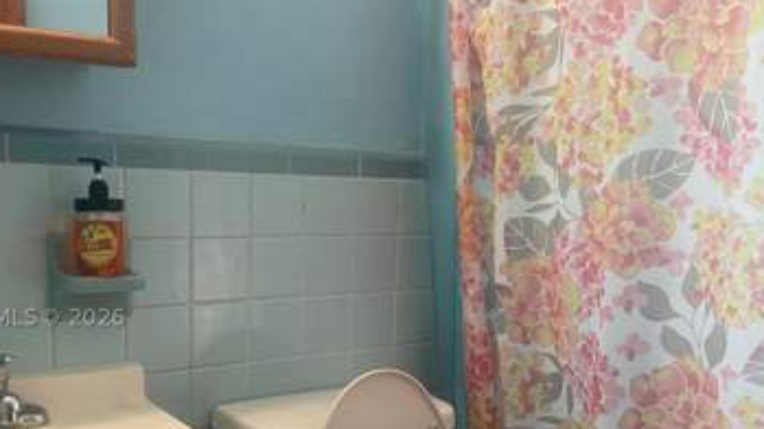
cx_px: 326
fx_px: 790
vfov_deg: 29.9
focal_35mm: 39
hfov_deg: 51.4
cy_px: 317
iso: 125
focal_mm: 4.2
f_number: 1.6
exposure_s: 1/60
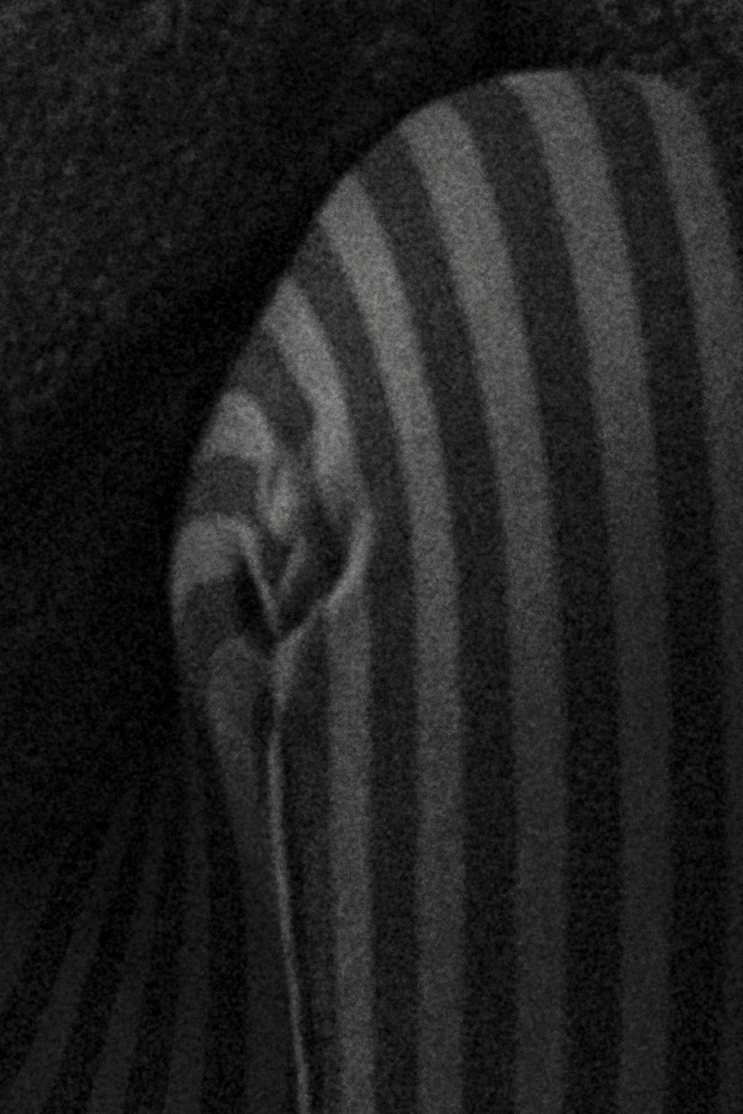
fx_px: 7522
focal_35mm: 243
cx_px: 67
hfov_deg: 5.6
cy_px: -162
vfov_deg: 8.4
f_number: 2.5
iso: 1600
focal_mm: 55
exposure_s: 1/160
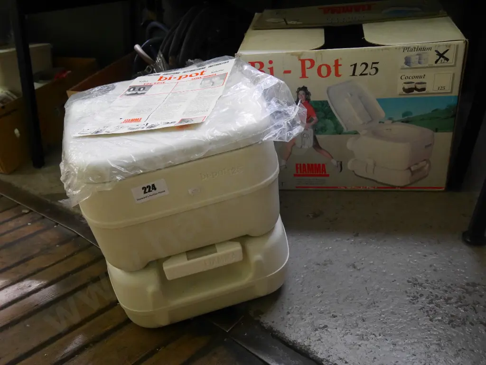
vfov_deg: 44.2
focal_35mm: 32
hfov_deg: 56.8
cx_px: 243
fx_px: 449
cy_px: 182
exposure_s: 1/15
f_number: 4
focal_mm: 16
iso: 3200
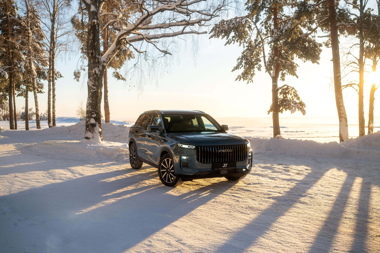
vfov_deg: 37.9
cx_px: 190
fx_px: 369
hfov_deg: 54.4
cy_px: 126
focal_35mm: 35
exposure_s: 1/250
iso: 125
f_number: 3.2
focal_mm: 35
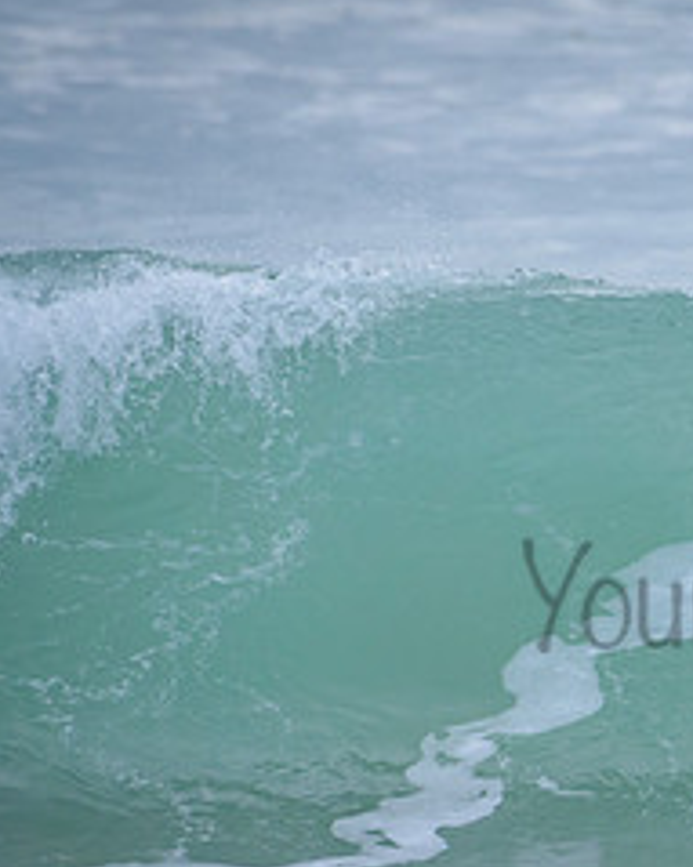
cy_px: 482
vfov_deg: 1.4
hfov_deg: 1.1
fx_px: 35890
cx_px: 1092
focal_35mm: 1399
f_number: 6.3
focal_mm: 500
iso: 800
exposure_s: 1/2000
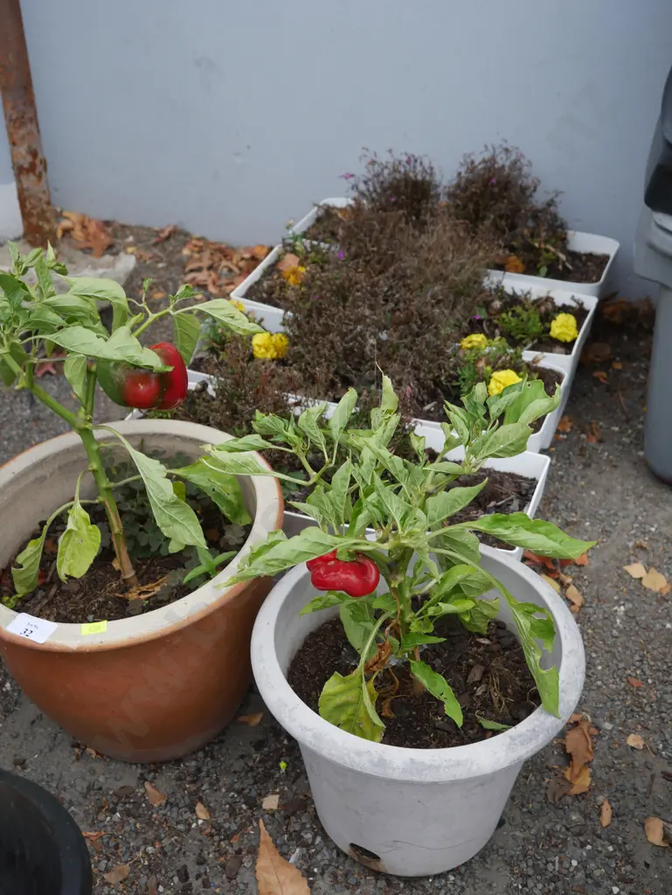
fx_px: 983
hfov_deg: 37.8
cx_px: 336
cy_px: 448
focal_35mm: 38
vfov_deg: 49.0
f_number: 4.5
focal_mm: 19
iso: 200
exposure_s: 1/125
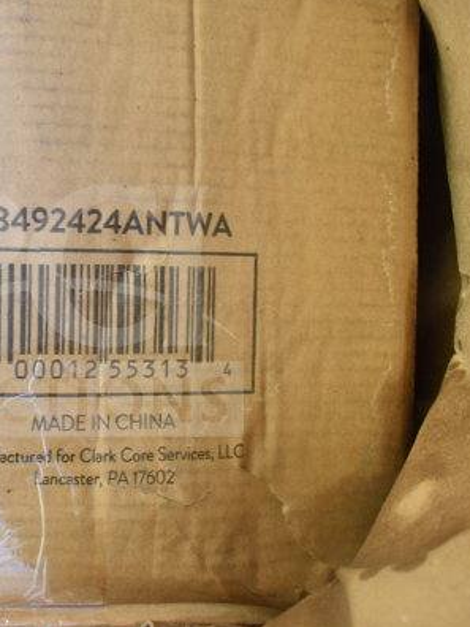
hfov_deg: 34.3
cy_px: 311
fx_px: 724
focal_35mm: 40
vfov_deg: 46.8
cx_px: 65
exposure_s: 1/80
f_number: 4.5
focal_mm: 18
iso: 200
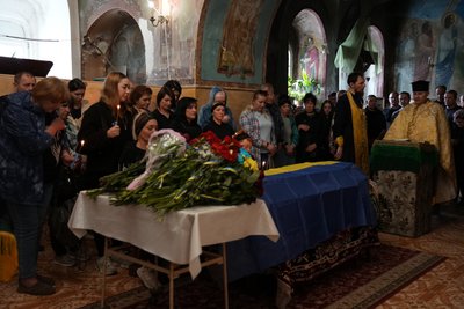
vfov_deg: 36.0
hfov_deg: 51.9
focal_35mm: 37
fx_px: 477
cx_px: 232
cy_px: 154
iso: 5000
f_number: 2.8
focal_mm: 37
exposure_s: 1/200
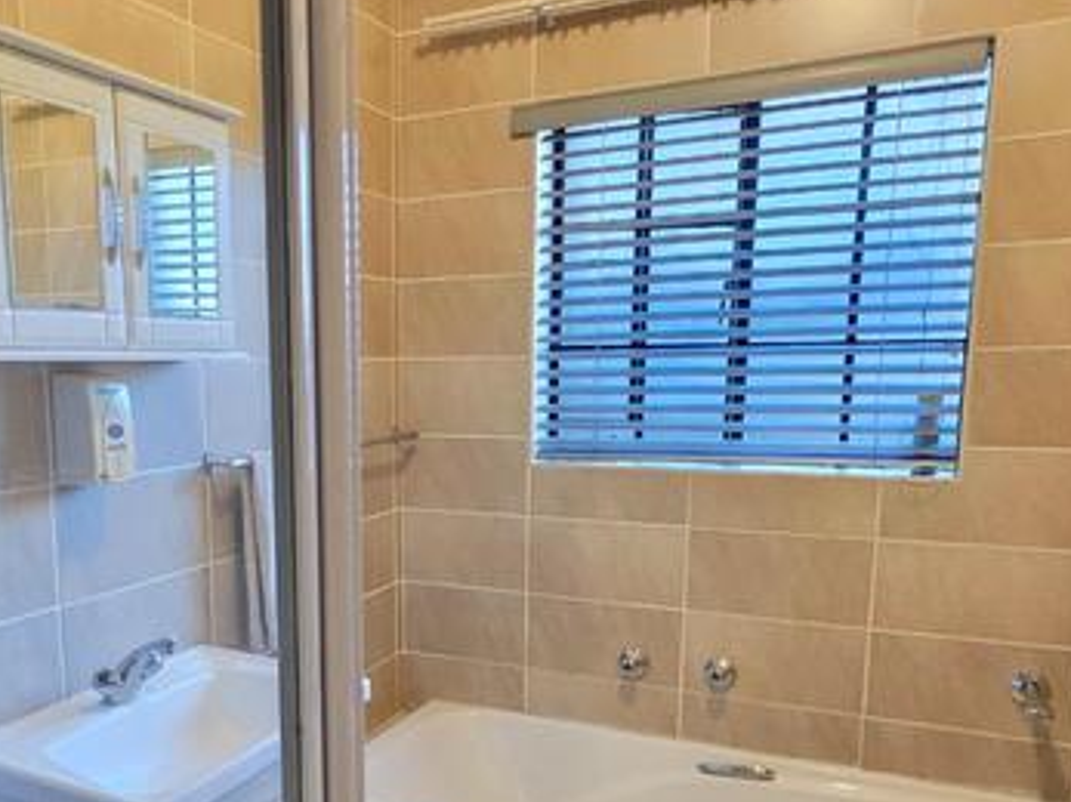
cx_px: 370
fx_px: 928
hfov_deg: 58.8
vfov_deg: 46.1
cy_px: 531
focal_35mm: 30
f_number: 1.9
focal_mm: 2.2
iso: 1000
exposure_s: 1/50
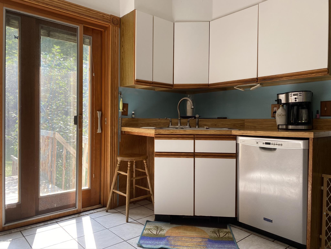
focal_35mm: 26
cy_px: 124
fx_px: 249
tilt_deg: -0.6
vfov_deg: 53.1
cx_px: 166
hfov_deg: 67.3
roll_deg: -0.6
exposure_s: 1/122
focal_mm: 4.25
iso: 40
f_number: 1.8
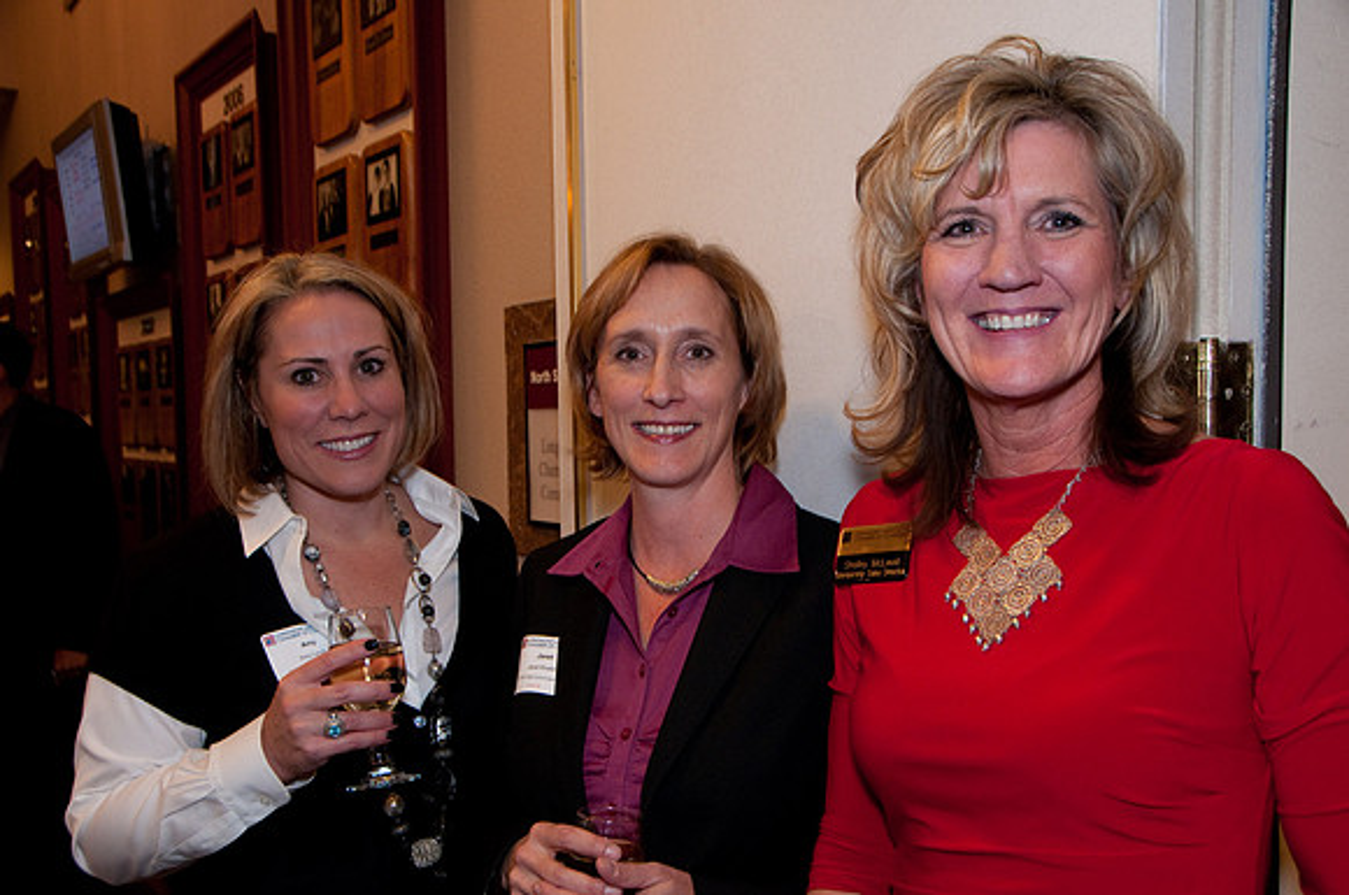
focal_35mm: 39
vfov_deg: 34.1
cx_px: 674
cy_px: 448
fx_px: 1459
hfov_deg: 49.6
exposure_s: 1/30
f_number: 6.3
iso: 640
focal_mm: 26
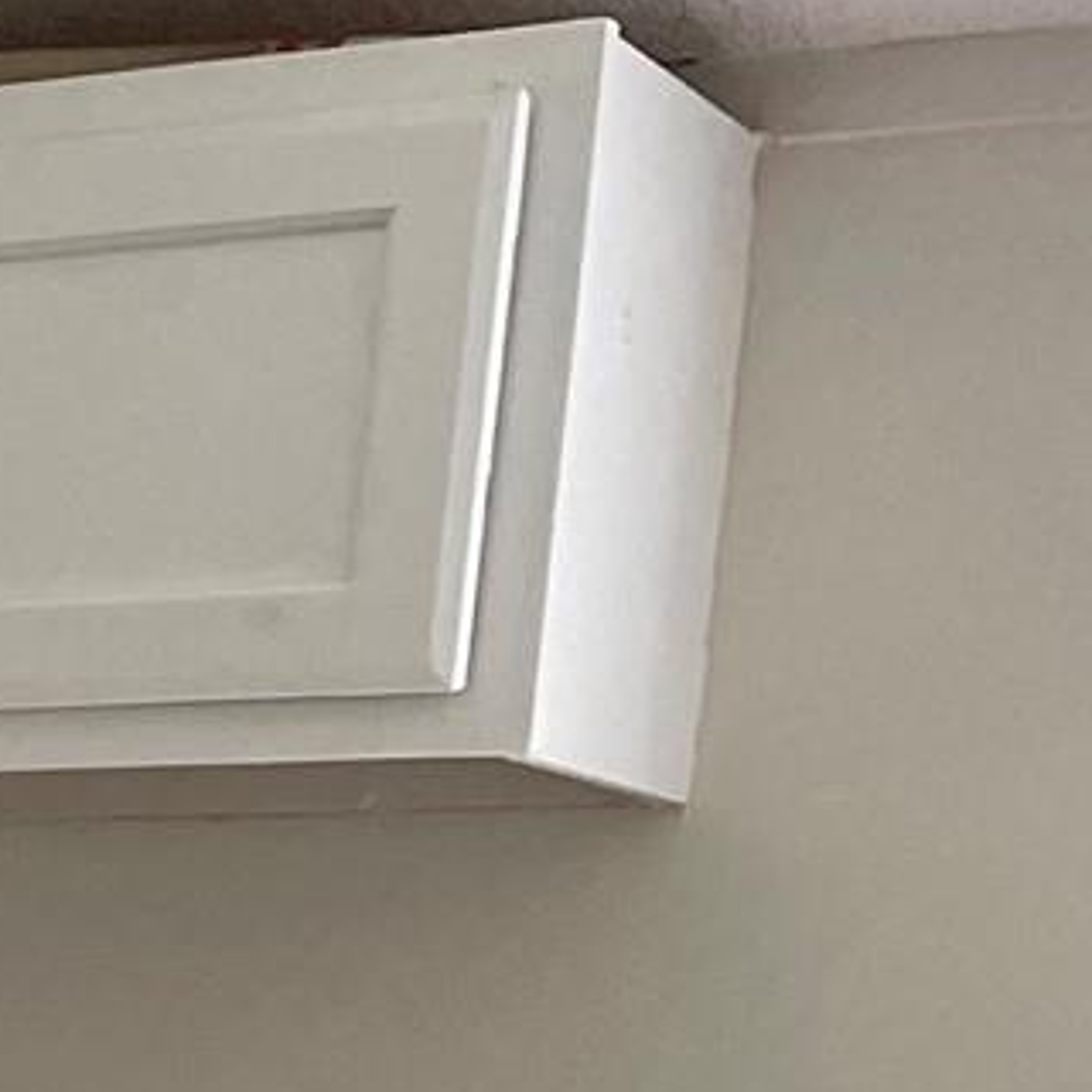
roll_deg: -0.8
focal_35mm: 147
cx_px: -1935
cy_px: 2201
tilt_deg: -9.5
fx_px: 5246
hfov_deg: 9.7
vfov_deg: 10.8
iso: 125
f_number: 1.6
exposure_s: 1/102
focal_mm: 4.2
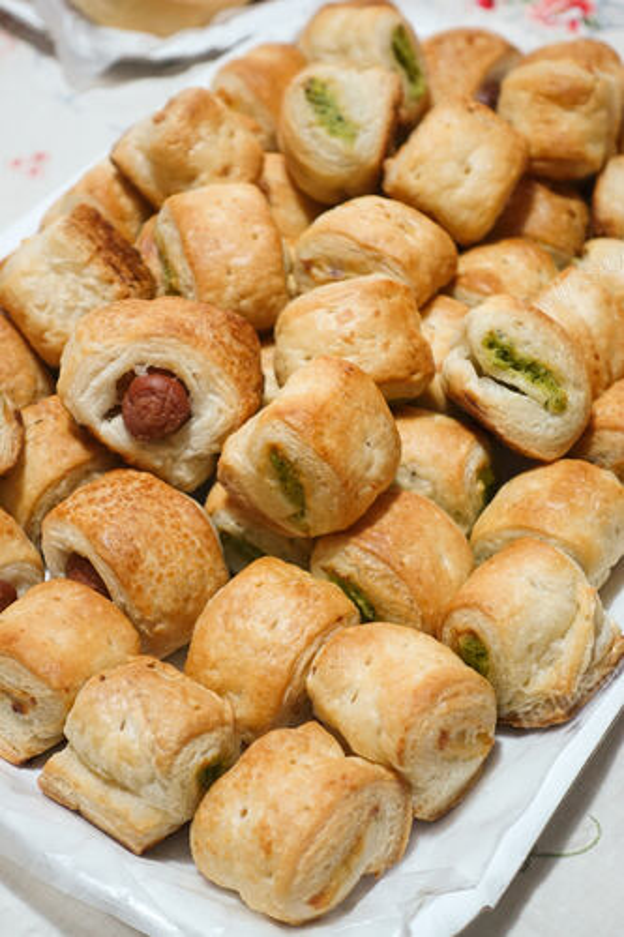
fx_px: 1665
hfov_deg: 21.2
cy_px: 468
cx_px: 312
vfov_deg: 31.4
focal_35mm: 64
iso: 800
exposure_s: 1/80
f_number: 2.8
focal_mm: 23.34
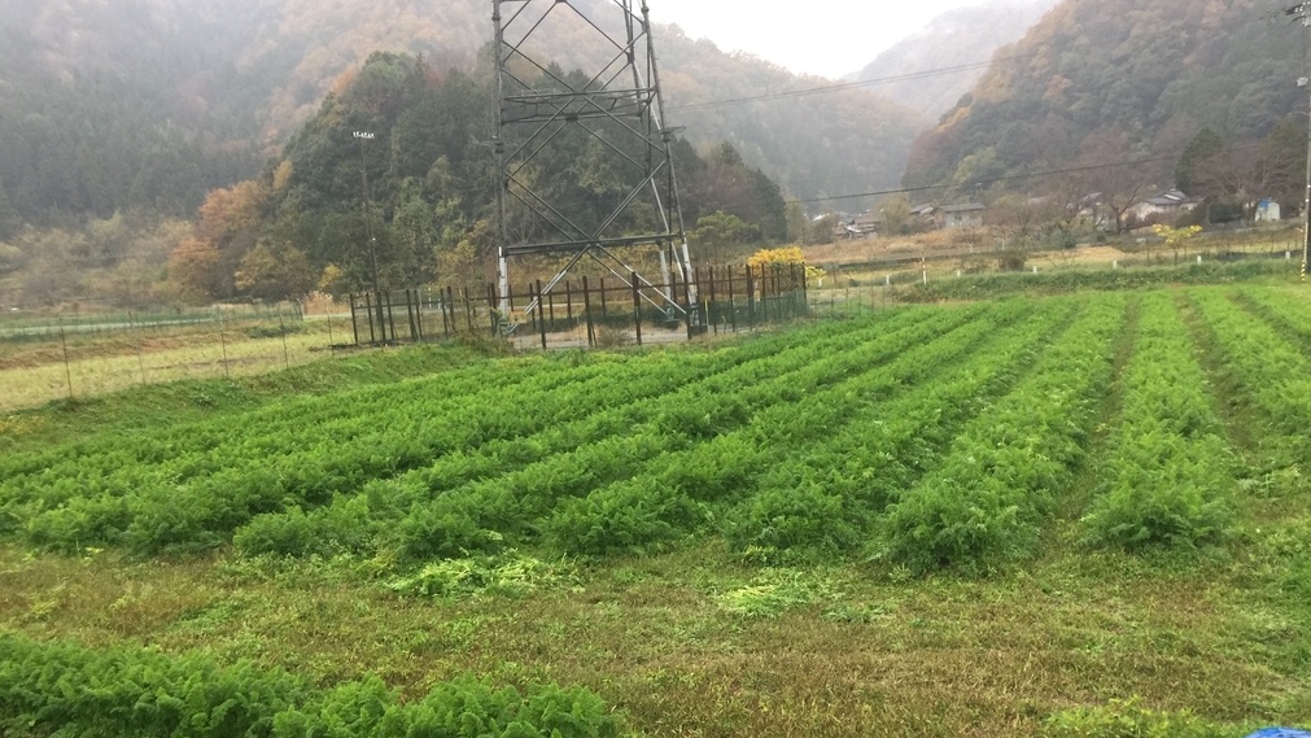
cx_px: 659
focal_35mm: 32
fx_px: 1113
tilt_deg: -10.1
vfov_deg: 36.4
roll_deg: +5.2
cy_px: 472
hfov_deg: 61.0
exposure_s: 1/15
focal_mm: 4.15
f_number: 2.2
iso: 40
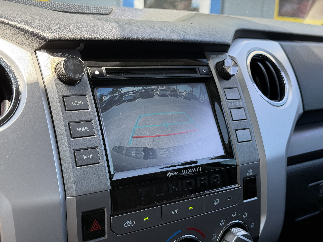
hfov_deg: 39.7
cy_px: 121
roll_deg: -3.1
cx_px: 162
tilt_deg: -8.3
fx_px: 448
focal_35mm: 48
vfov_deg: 30.3
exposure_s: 1/216
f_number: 1.78
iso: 64
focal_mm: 6.76
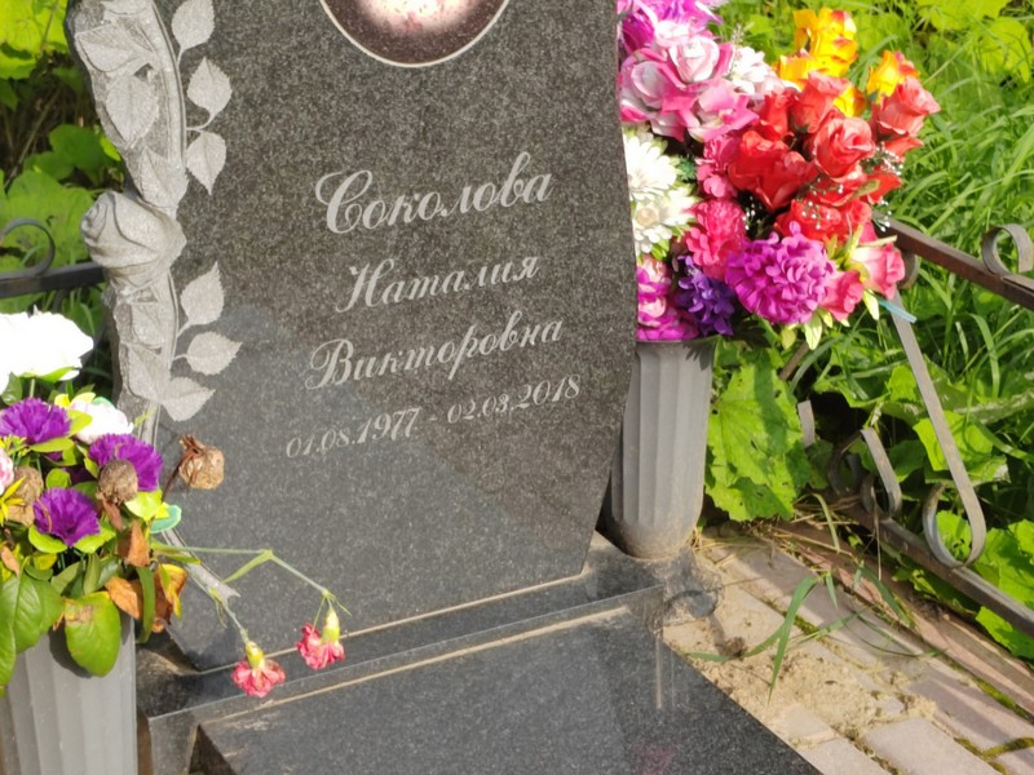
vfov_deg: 21.3
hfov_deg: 28.2
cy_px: 388
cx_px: 517
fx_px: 2061
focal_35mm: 69
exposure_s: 1/620
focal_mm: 5.52
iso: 100
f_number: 1.9
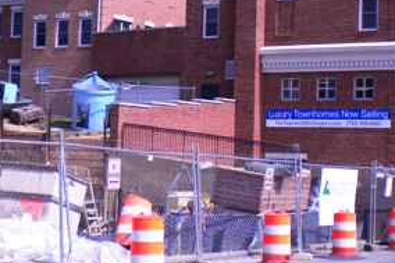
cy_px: 92
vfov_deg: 16.6
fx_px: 899
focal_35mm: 82
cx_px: 199
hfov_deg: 24.8
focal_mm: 6.3
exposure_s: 1/613
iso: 80
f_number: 4.6
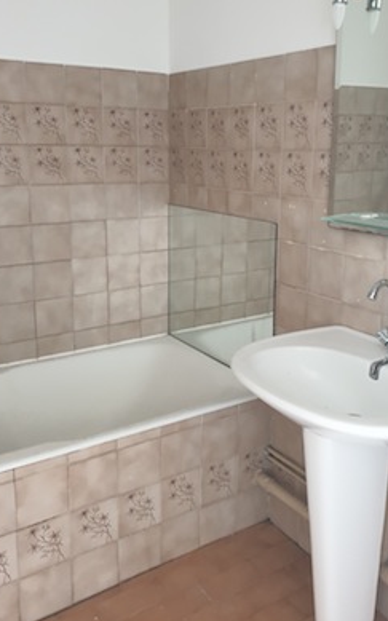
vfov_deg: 56.2
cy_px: 243
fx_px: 575
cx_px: 238
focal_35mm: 34
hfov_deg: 37.1
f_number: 2.4
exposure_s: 1/13
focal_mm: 4.3
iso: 250
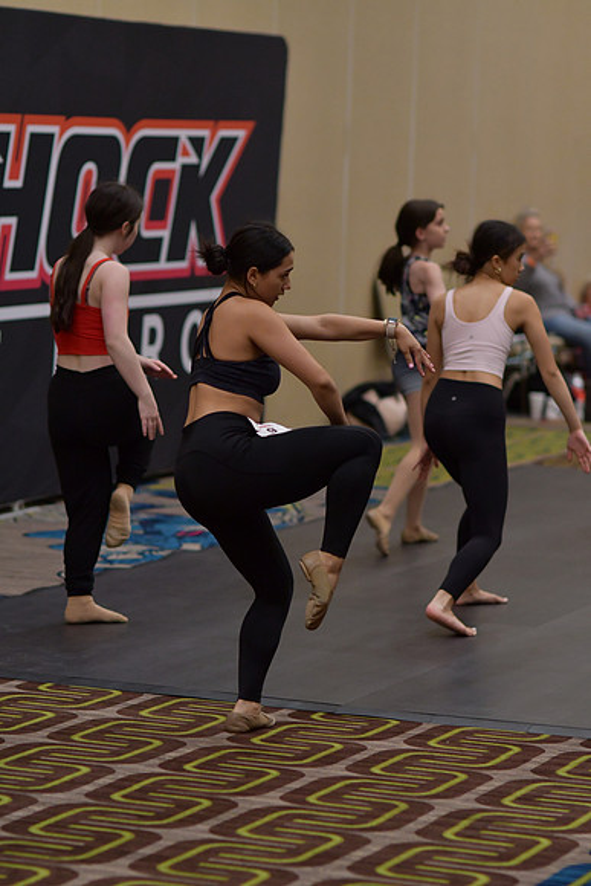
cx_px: 296
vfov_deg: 16.1
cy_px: 443
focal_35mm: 127
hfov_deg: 10.8
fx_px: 3125
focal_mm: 85
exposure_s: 1/800
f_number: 2
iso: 1250
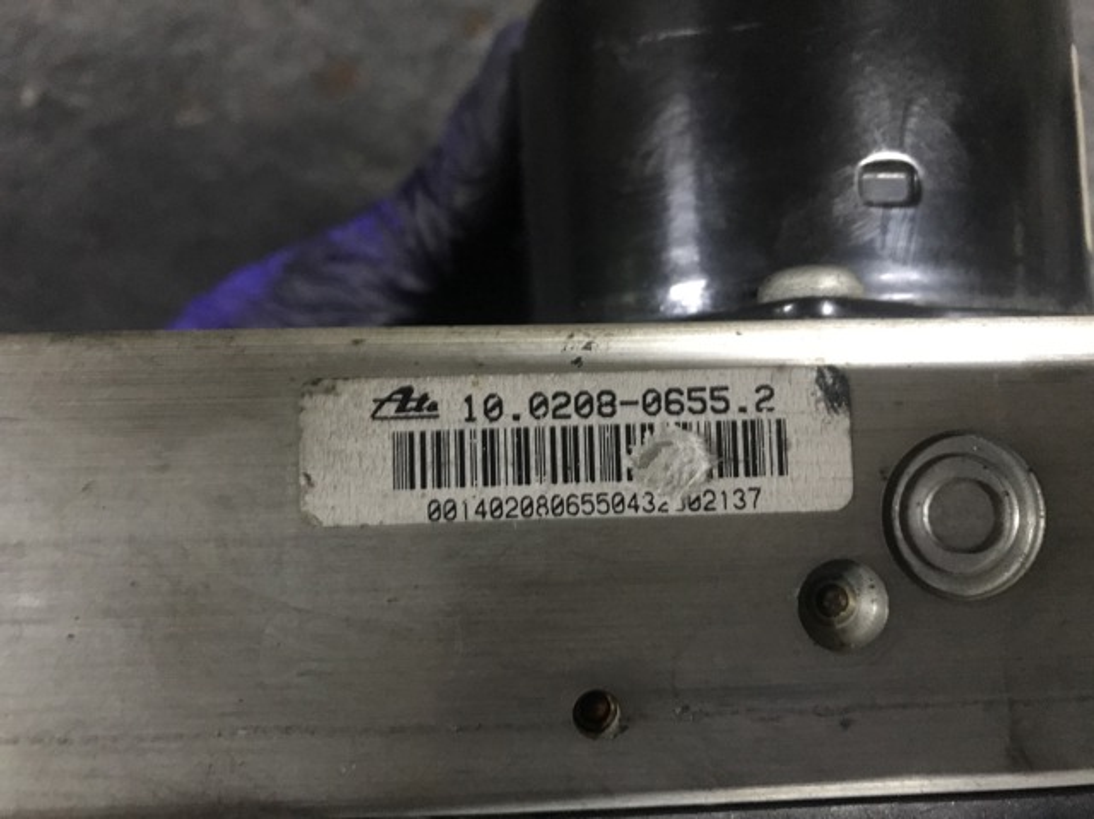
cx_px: 547
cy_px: 410
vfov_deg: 49.7
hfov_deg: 63.5
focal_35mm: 28
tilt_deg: -72.2
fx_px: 884
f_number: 1.8
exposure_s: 1/17
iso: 320
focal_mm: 3.99
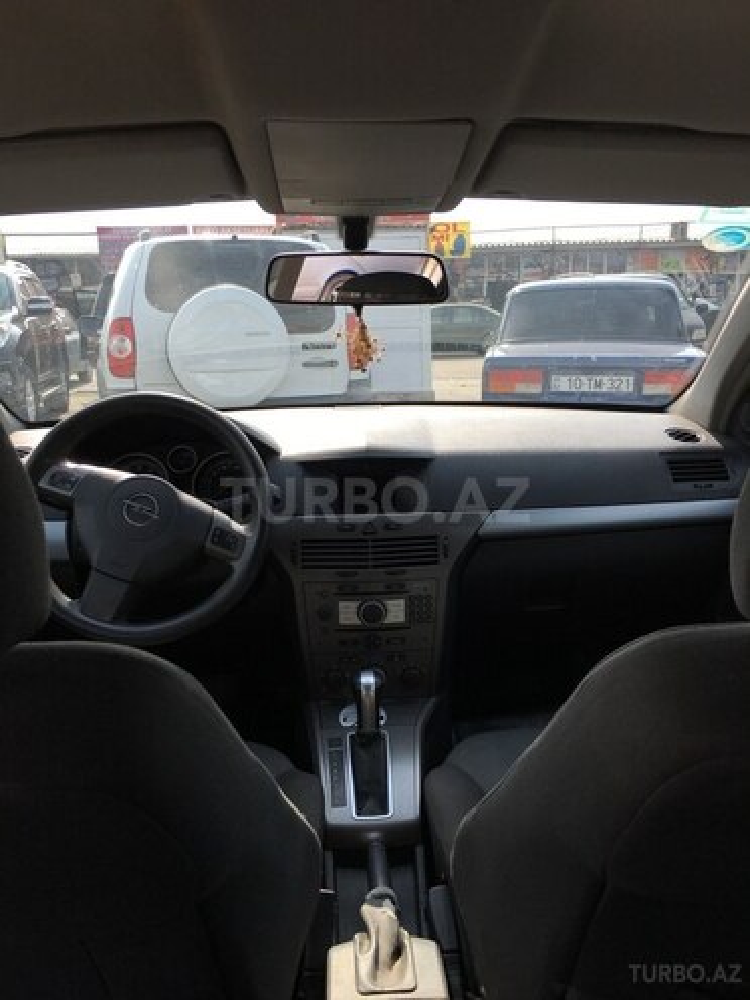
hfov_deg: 48.2
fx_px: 838
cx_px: 375
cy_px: 500
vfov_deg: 61.7
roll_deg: +0.6
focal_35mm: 29
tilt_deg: -13.3
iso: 25
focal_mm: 4.15
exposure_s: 1/506
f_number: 2.2
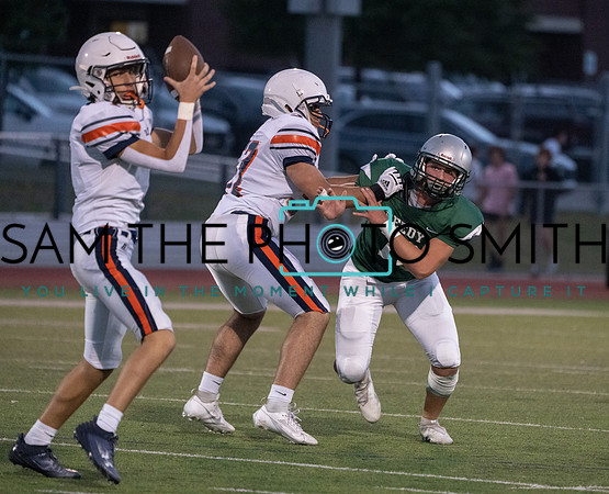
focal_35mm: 387
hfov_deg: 5.0
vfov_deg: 4.0
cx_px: 379
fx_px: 7011
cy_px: 241
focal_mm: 333
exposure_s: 1/1000
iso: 10000
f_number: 5.6
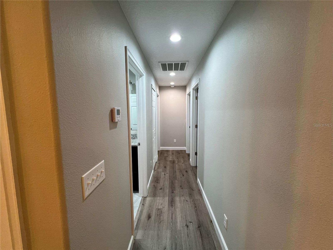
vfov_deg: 89.9
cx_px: 166
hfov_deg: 106.2
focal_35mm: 13
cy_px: 125
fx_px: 125
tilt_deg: -4.9
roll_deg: +0.2
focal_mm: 1.57
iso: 160
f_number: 1.8
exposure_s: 1/60
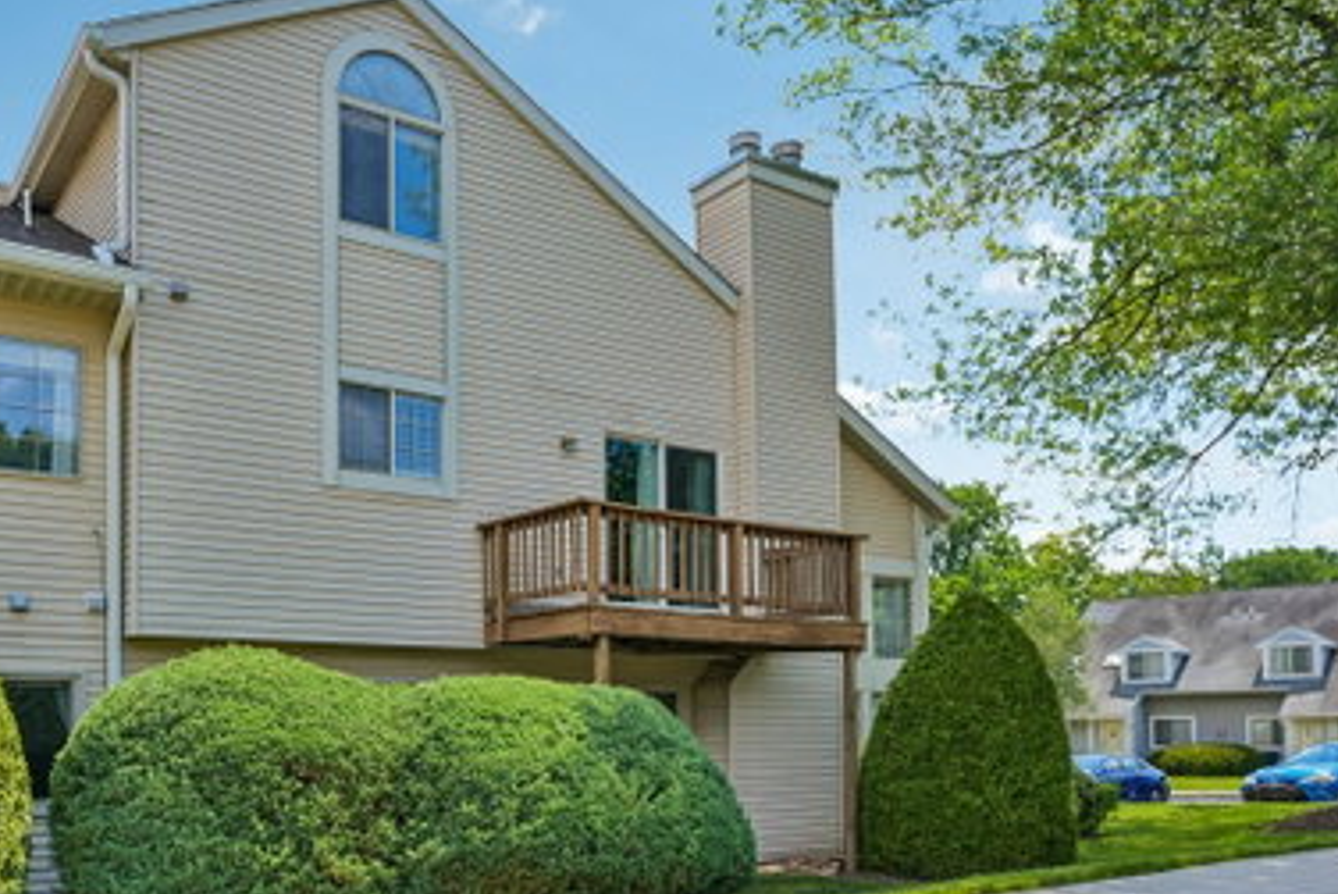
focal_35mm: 28
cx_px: 507
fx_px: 1041
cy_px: 506
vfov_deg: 46.3
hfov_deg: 64.6
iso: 100
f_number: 8
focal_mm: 22
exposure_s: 1/125
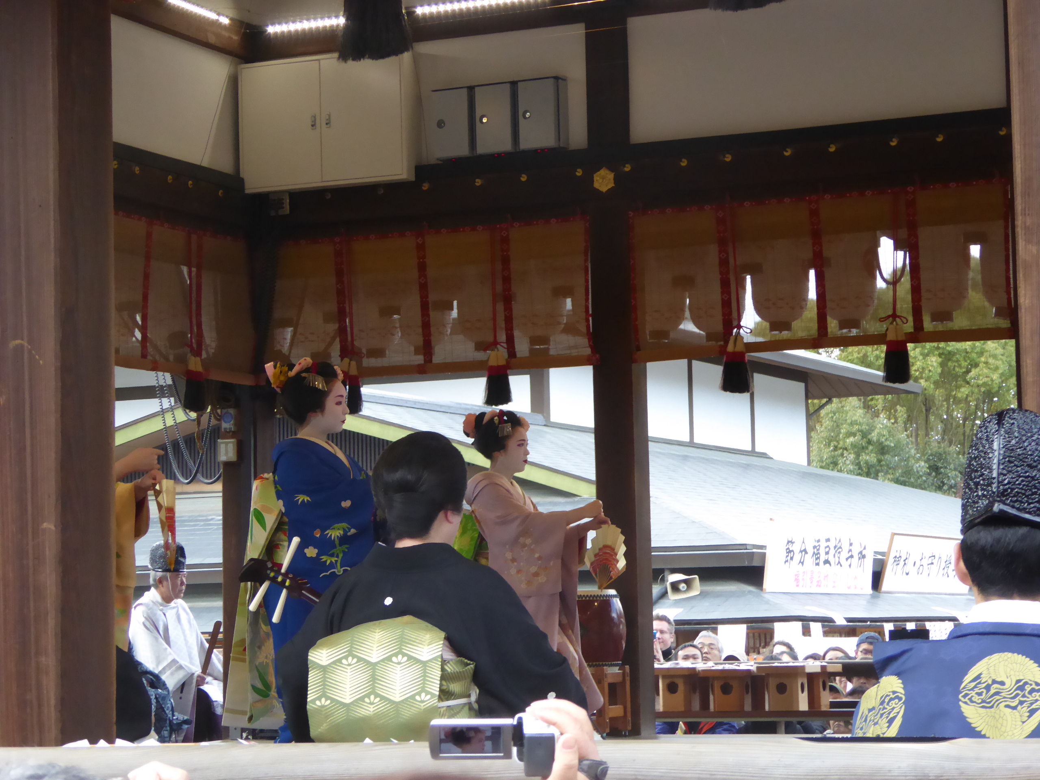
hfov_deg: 20.0
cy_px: 390
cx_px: 520
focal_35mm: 98
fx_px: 2944
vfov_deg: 15.1
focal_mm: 16.1
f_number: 4.9
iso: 500
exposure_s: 1/125
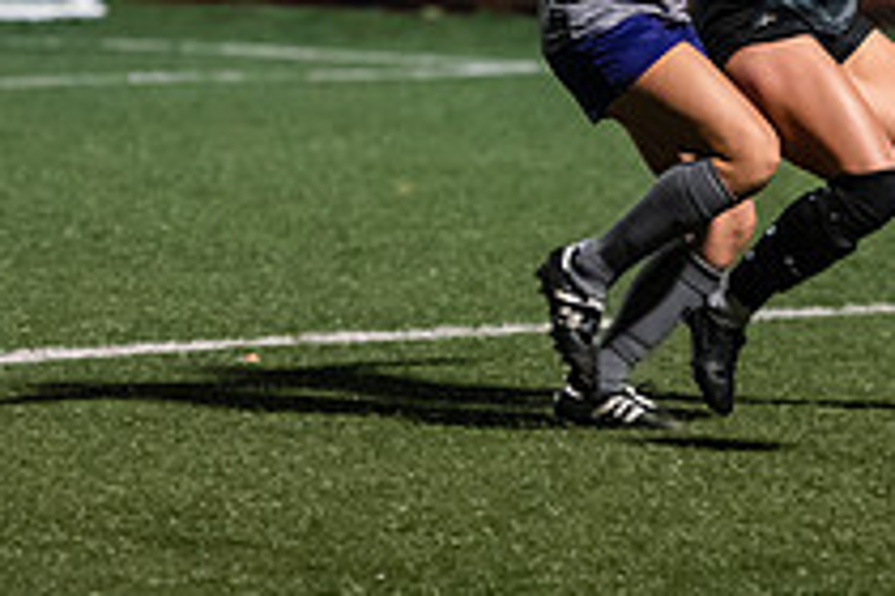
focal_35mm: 387
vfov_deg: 3.5
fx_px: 9620
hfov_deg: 5.3
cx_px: 546
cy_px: 40
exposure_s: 1/1000
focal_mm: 140
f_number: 2.8
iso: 6400
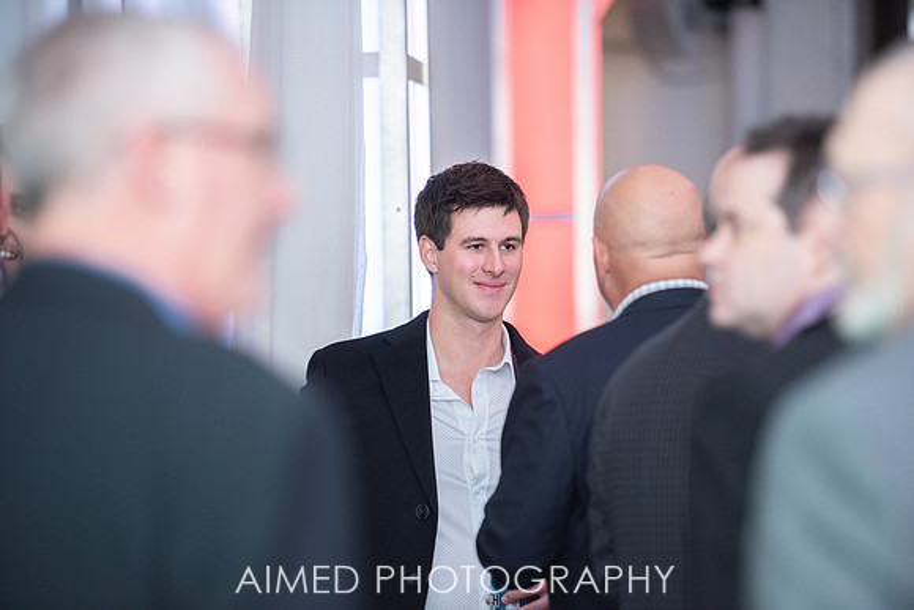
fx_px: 4825
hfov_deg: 10.8
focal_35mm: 190
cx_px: 457
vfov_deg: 7.2
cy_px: 305
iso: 1600
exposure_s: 1/200
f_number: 2.8
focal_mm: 190
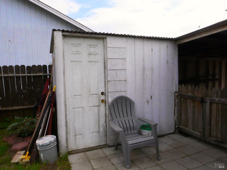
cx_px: 114
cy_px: 85
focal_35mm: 24
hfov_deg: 71.6
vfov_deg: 56.8
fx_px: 157
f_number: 16
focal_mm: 10.9
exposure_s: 1/500
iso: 1600
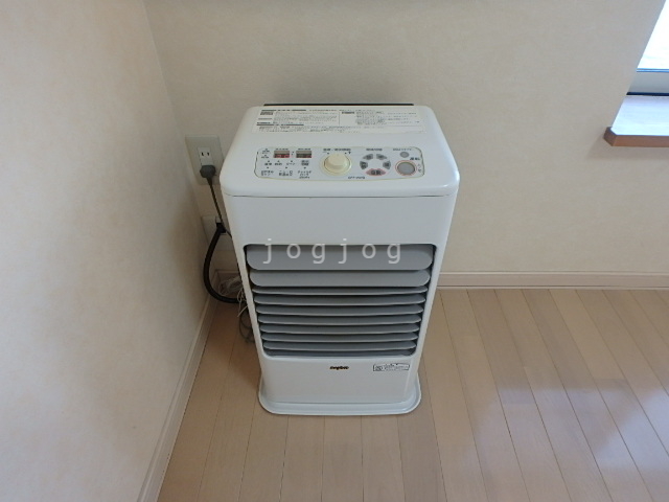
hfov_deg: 79.0
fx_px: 406
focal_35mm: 21
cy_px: 251
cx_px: 334
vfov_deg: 63.4
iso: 200
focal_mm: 3.7
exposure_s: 1/50
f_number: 3.5
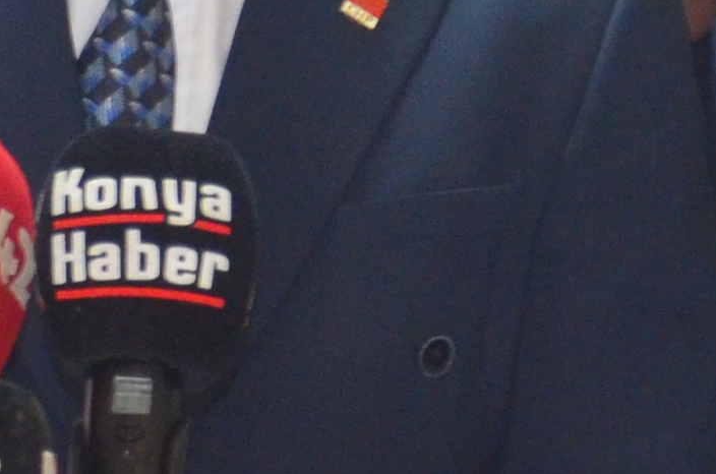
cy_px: -83
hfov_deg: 4.7
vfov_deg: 3.1
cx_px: 15
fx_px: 8751
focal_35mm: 441
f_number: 4.8
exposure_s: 1/60
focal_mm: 42
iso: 1250
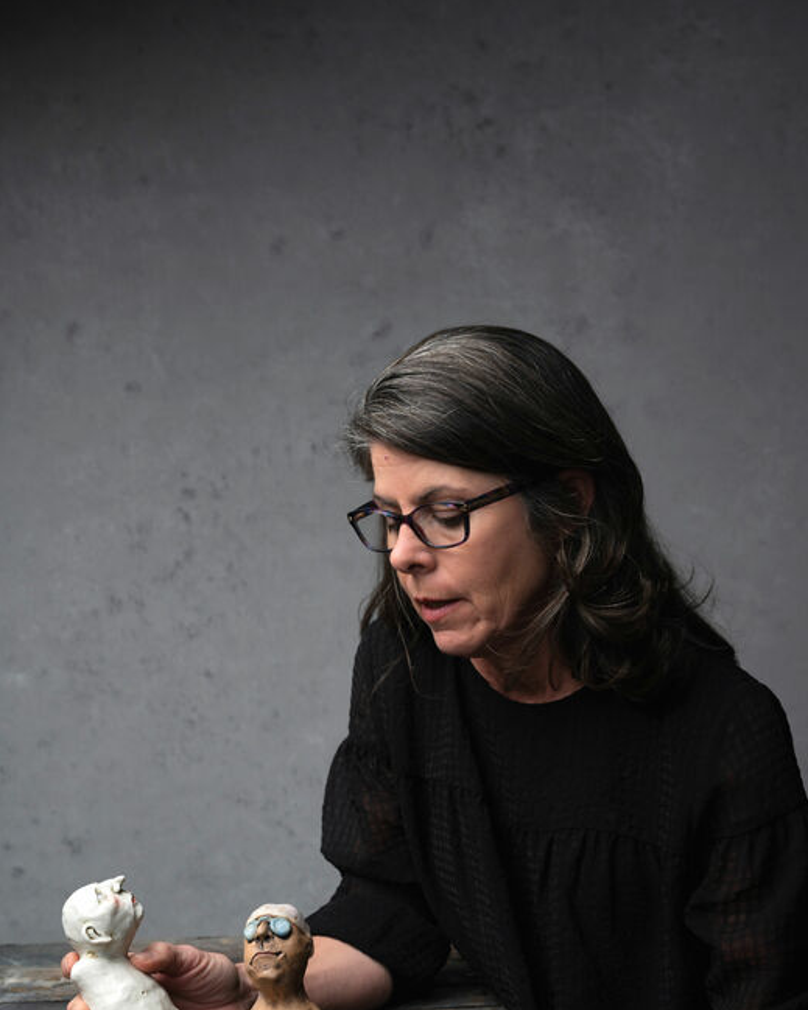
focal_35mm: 52
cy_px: 616
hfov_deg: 29.1
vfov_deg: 35.8
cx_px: 413
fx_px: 1555
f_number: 8
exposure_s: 1/160
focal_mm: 45
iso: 250
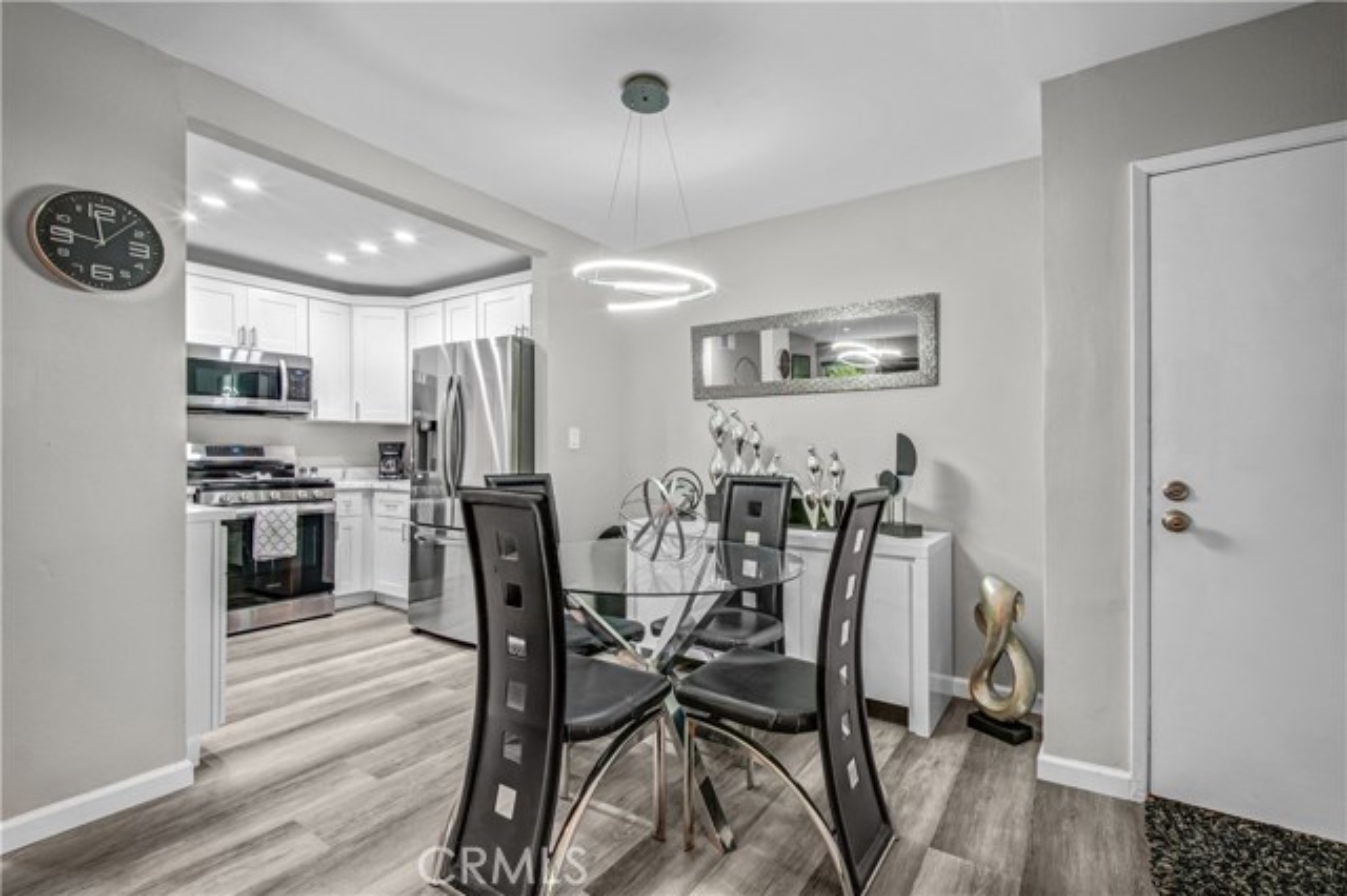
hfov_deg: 100.4
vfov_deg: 77.3
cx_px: 674
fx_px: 561
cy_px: 448
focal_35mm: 15
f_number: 8
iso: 400
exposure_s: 1/8
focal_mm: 10
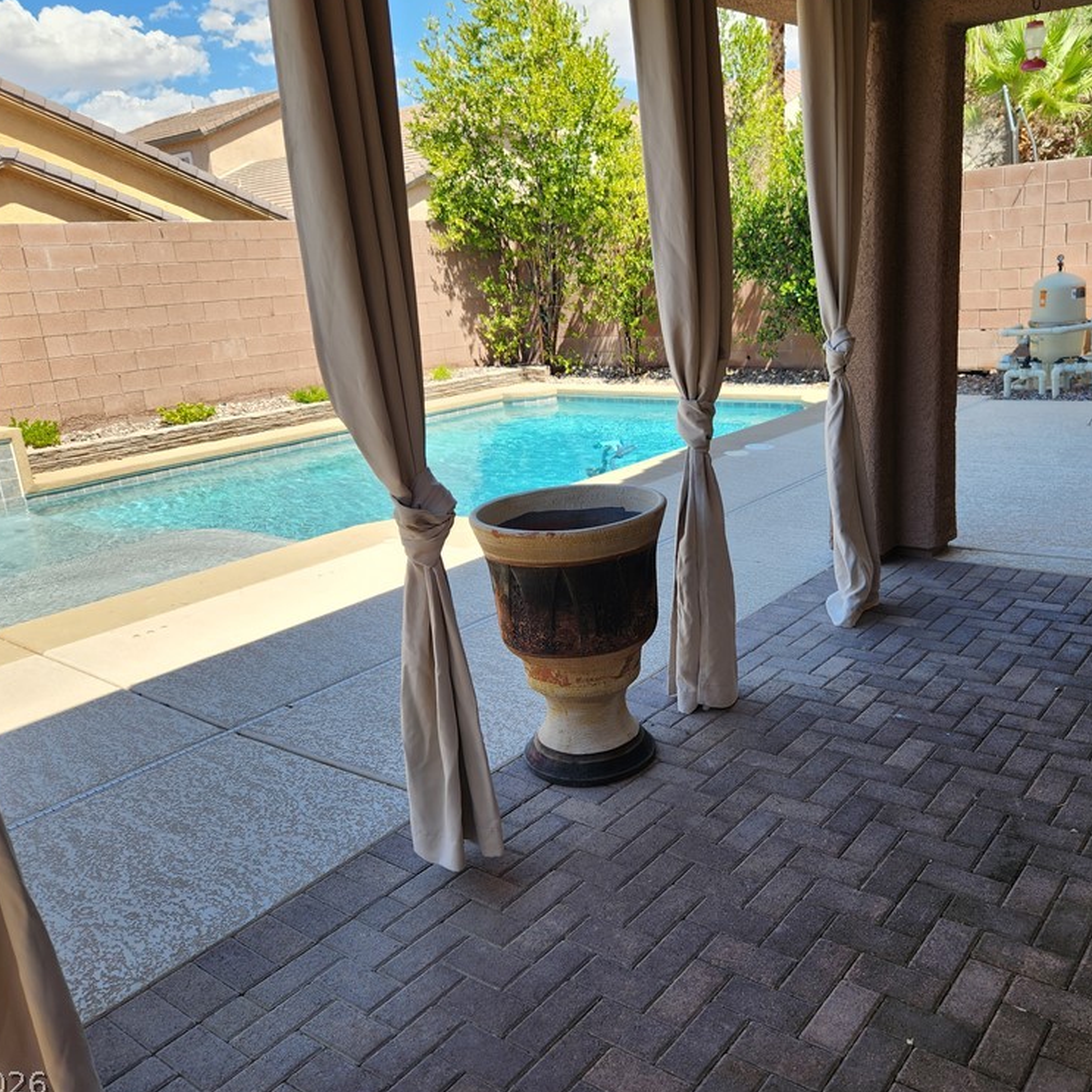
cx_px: 639
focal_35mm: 28
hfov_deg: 57.0
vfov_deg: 57.3
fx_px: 999
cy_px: 544
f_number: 1.8
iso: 20
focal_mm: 5.4
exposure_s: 1/532
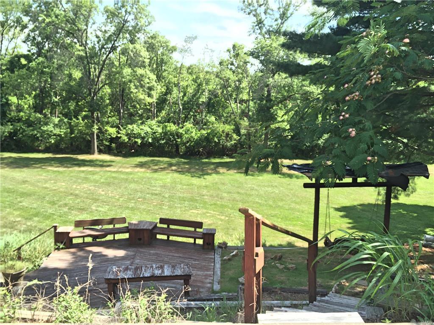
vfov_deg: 48.2
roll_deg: -1.4
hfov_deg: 61.7
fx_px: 364
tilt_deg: -9.3
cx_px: 217
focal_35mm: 29
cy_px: 162
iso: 32
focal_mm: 4.15
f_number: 2.2
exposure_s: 1/295
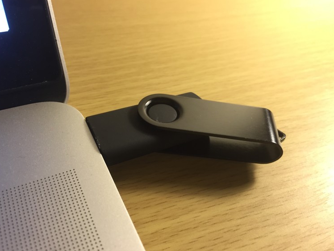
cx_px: 172
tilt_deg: -43.6
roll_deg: -6.2
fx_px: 299
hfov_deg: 58.3
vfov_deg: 45.4
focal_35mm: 31
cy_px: 123
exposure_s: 1/33
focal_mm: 4.15
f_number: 2.2
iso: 160
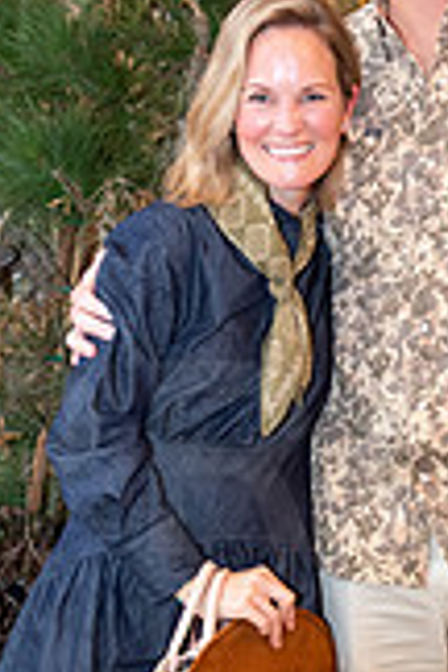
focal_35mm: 111
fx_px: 2072
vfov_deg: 18.4
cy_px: 448
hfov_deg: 12.2
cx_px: 427
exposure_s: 1/100
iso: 3200
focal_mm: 40
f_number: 5
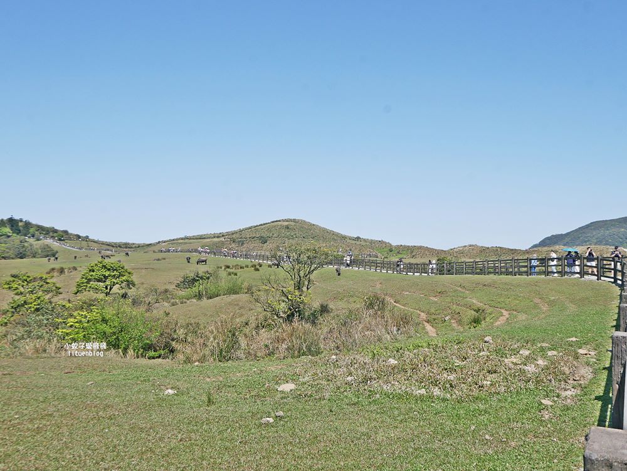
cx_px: 314
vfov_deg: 44.2
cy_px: 236
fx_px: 580
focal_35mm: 32
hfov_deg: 56.8
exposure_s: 1/1000
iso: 200
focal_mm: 16
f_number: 5.6
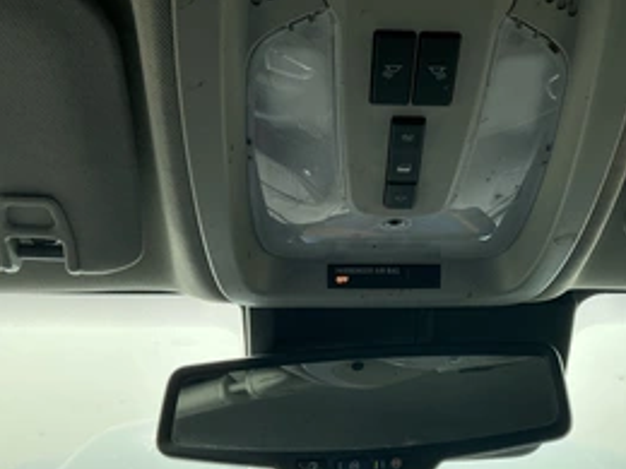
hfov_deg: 43.4
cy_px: 236
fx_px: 778
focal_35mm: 43
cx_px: 402
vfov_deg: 33.6
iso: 25
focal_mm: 3
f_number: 1.8
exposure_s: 1/635
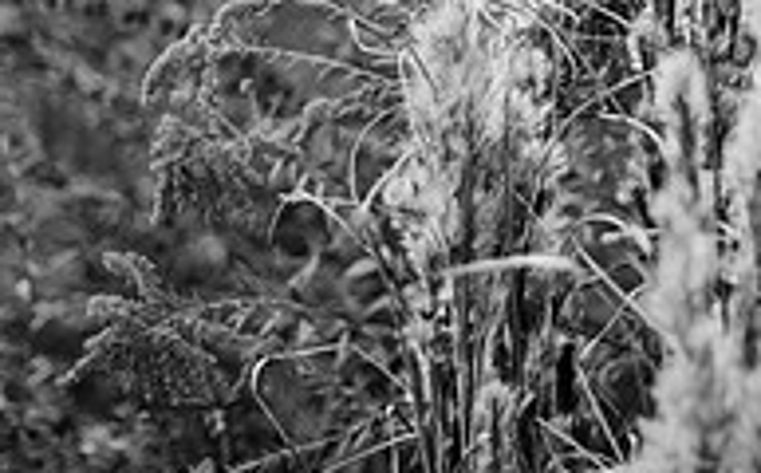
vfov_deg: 10.9
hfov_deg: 17.5
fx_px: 2464
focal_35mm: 119
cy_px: 39
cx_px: 544
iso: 200
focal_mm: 50
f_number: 1.8
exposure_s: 1/800
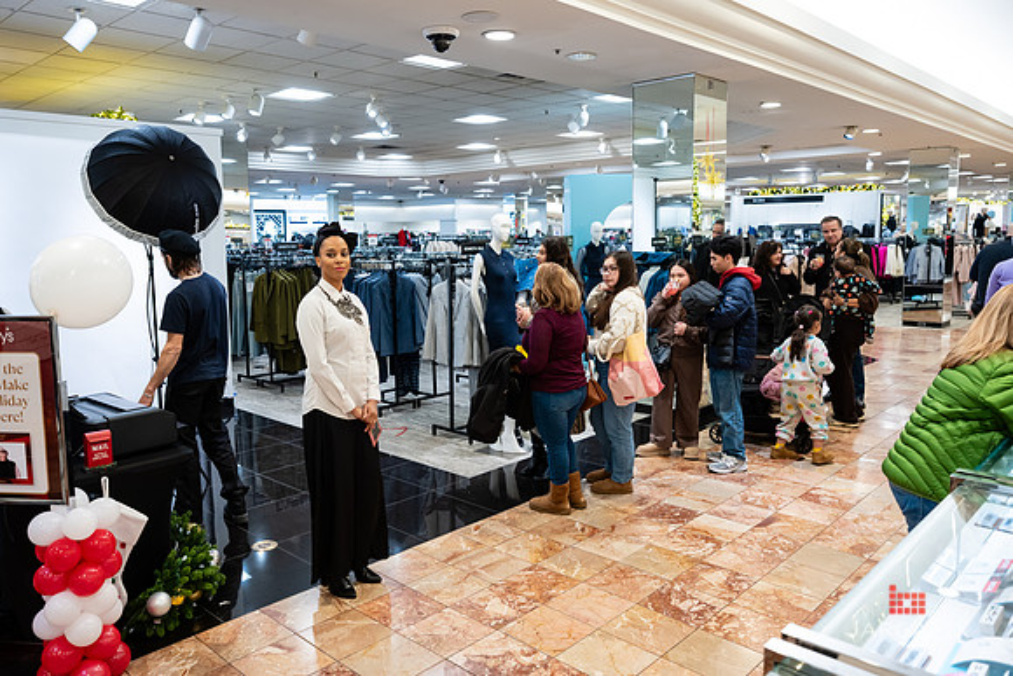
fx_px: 754
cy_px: 316
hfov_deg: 67.7
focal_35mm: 27
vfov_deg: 48.3
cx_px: 474
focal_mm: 24
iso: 1000
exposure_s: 1/125
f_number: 3.2
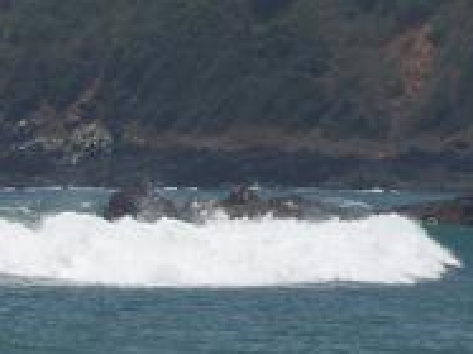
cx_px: -100
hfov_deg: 1.6
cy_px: 276
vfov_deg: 1.2
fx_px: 17329
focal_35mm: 1269
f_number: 7.1
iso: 68
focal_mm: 70.2
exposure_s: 1/500
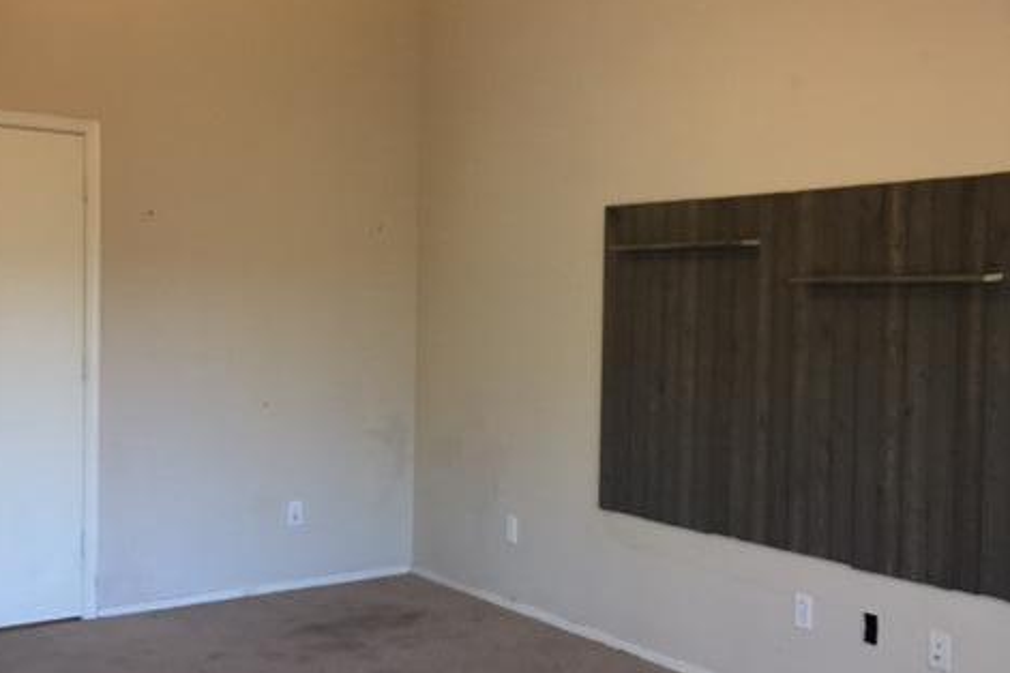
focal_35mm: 41
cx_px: 500
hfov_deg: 47.4
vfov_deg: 32.6
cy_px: 330
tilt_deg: -1.3
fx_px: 1150
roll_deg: +0.2
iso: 125
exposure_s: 1/10
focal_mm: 4.15
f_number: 2.2
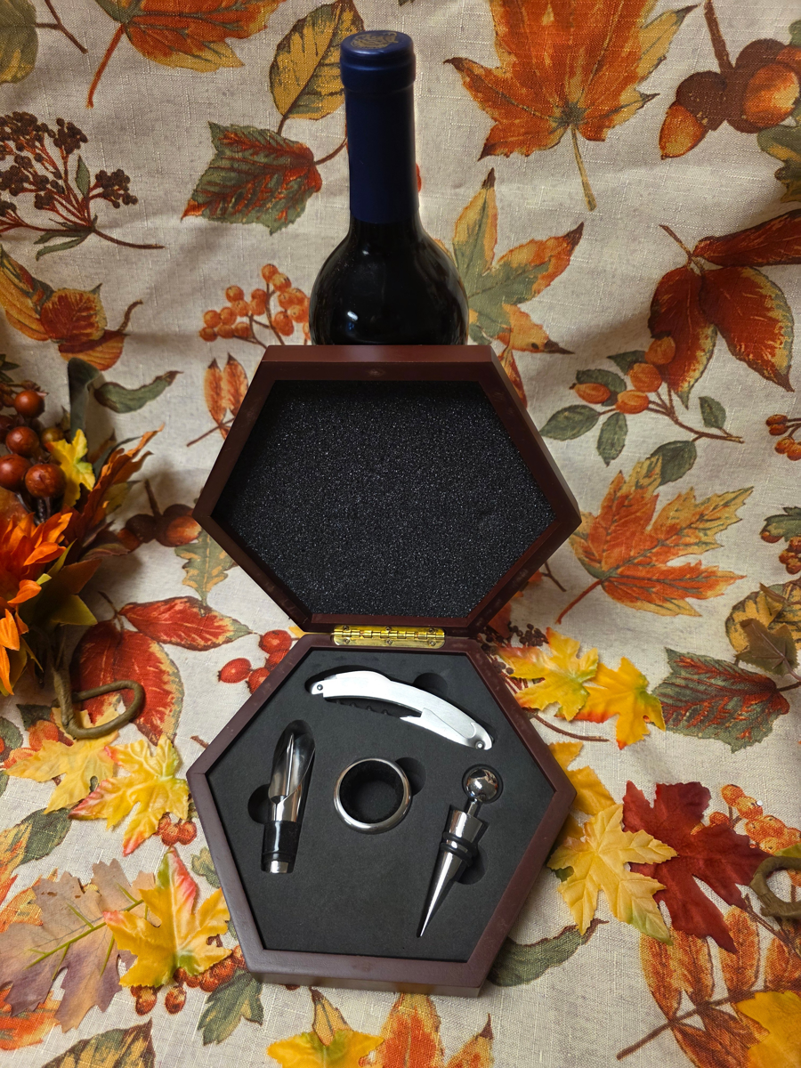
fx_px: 710
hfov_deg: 58.9
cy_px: 534
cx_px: 400
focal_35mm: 23
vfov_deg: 73.9
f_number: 1.7
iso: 250
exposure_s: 1/120
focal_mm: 6.3
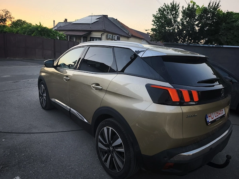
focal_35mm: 23
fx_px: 159
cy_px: 90
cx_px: 120
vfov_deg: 58.9
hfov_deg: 73.9
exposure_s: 1/264
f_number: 1.6
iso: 50
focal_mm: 6.57
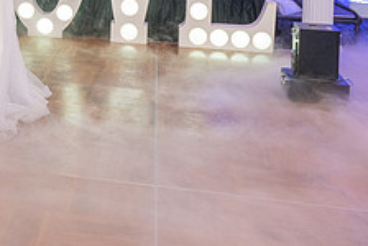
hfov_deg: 25.2
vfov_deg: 17.3
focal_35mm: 74
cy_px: -83
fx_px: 757
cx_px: -45
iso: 1600
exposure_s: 1/200
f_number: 4
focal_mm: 26
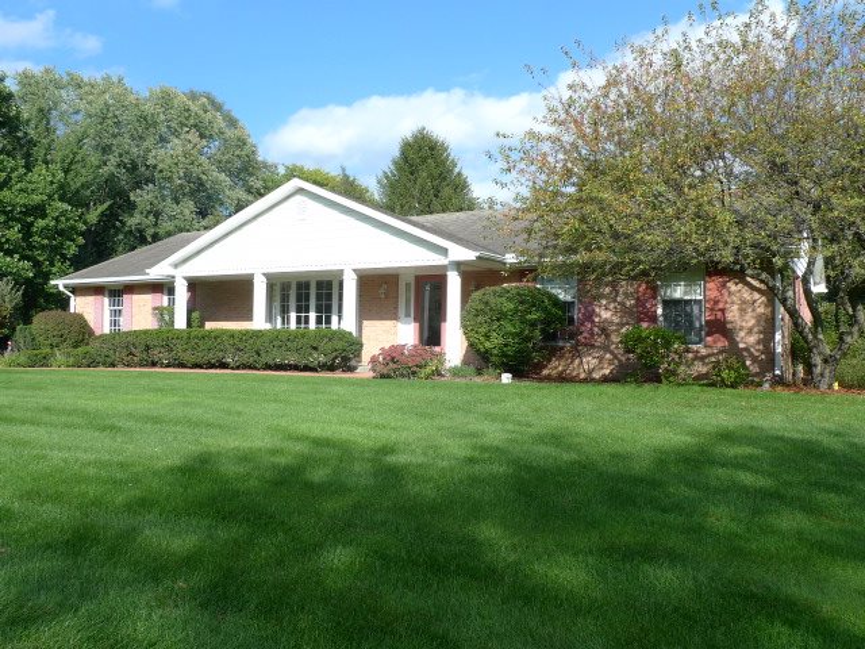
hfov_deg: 58.4
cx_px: 432
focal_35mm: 31
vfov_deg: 45.4
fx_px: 775
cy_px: 324
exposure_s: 1/400
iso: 80
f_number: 4
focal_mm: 5.1
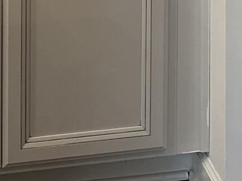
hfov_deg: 11.9
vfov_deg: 7.7
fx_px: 1160
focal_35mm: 166
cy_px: -371
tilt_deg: -5.4
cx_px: 128
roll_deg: -0.8
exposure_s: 1/120
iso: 200
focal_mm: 6.86
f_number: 1.78
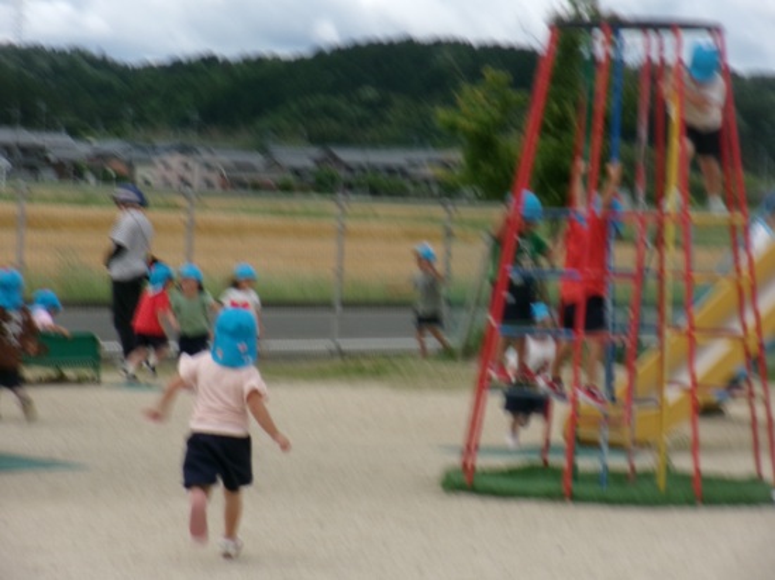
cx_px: 388
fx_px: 3178
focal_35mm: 142
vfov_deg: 10.4
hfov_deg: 13.9
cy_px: 290
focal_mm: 25.5
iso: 100
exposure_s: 1/70
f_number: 17.1
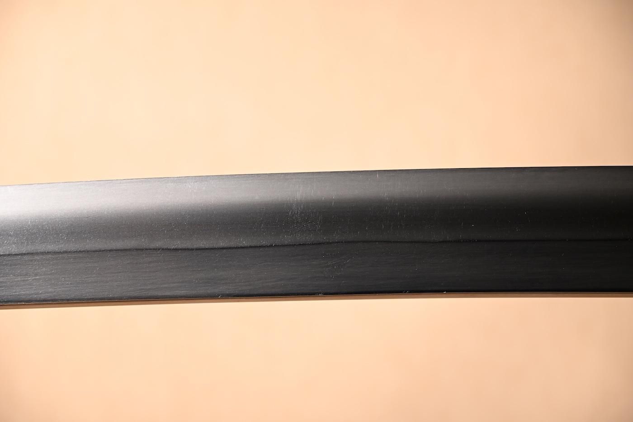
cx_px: 316
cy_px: 211
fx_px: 1899
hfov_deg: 18.9
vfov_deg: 12.7
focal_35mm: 108
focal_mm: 72
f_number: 5.3
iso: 100
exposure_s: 1/2
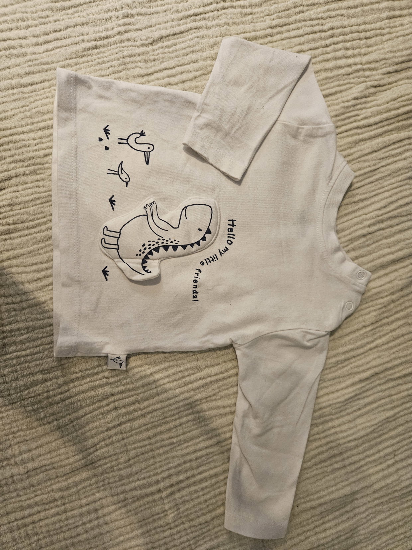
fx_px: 365
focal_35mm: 23
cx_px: 206
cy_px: 275
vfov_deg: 73.9
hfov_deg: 58.9
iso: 640
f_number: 1.8
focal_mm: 5.4
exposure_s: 1/100
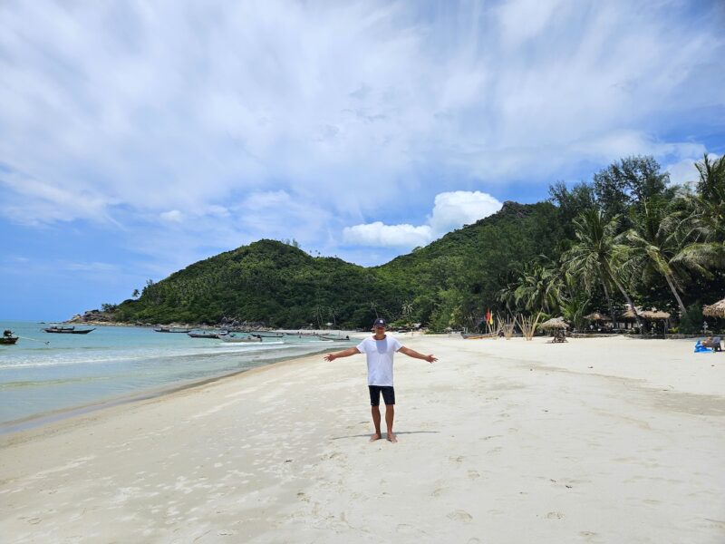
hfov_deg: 73.9
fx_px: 482
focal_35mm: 23
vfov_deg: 58.9
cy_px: 272
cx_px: 362
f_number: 1.8
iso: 25
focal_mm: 5.4
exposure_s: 1/5034
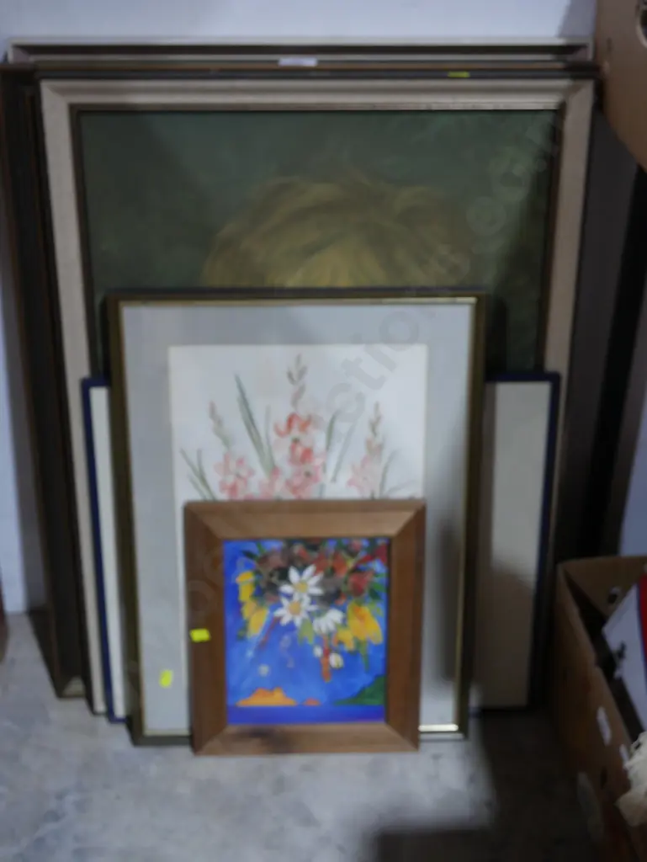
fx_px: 1145
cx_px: 324
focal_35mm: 46
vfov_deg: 41.2
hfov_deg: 31.5
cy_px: 431
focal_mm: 23
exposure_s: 1/60
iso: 1250
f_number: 5.1
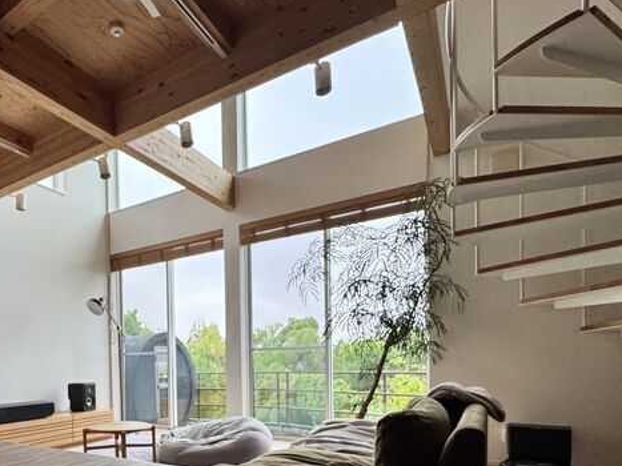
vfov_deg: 53.1
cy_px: 373
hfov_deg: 67.2
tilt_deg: -1.0
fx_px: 431
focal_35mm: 24
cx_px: 157
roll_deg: +1.4
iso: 320
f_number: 2.2
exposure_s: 1/60
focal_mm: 2.22
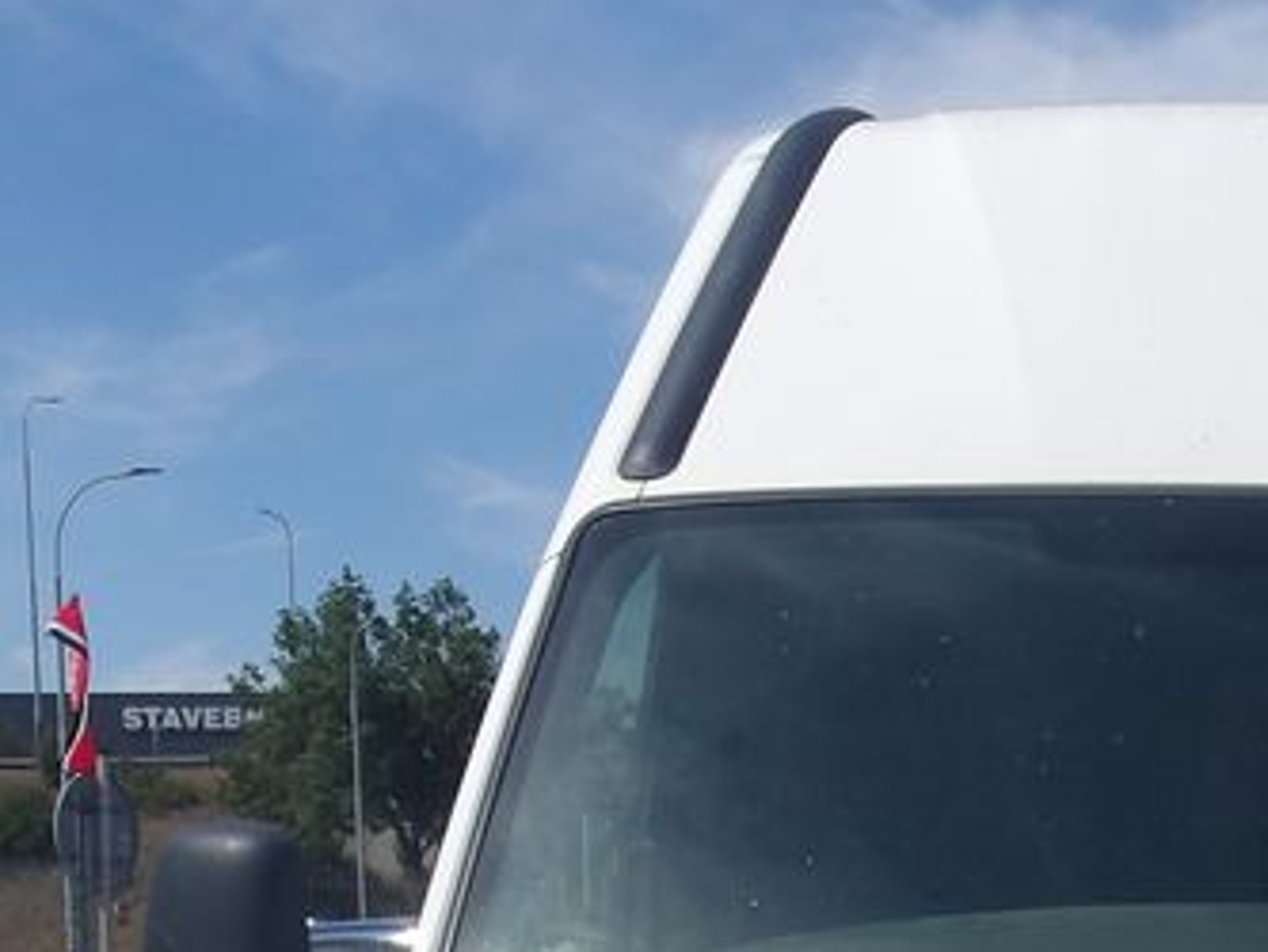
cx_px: 1215
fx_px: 3041
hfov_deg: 22.8
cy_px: 1363
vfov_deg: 16.4
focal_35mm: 83
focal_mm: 4.9
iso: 100
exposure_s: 1/205
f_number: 10.4
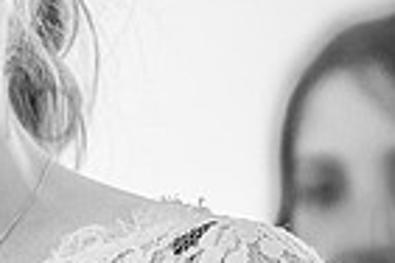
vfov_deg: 1.5
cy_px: 112
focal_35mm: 930
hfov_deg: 2.2
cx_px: -342
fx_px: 10203
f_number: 2.8
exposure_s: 1/100
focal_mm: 200
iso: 6400
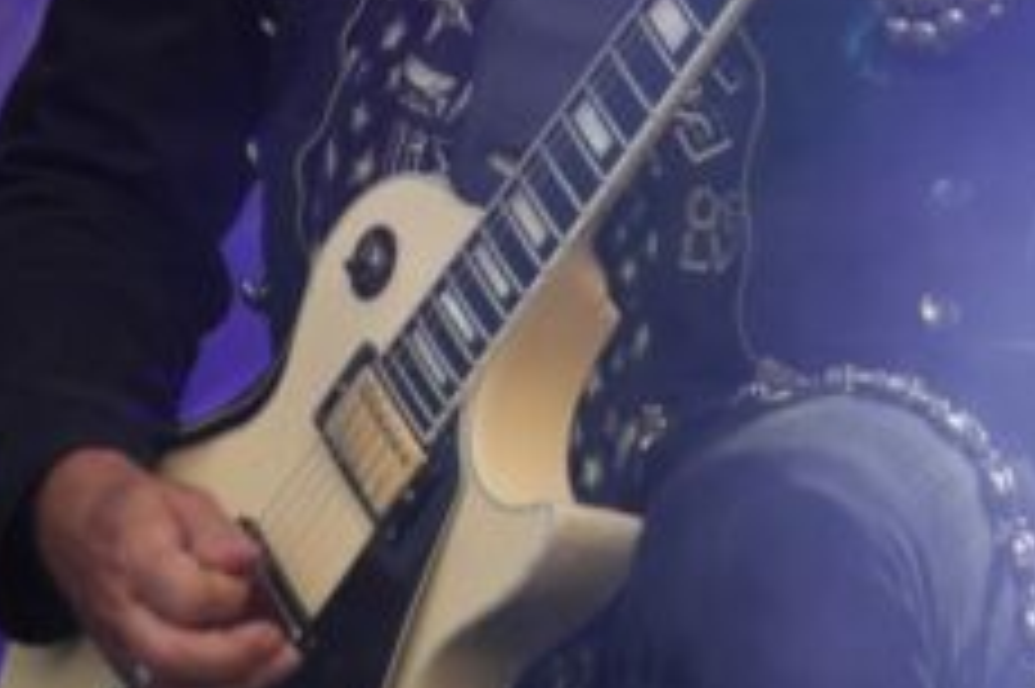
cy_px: -432
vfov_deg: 2.3
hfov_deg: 3.5
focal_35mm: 591
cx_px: 630
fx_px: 16979
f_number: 5.6
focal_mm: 118
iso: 250
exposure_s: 1/200
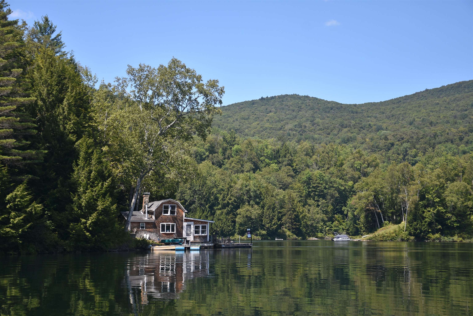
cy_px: 158
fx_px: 828
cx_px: 236
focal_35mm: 63
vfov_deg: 21.6
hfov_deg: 31.9
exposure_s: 1/250
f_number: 4.5
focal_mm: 42
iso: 110
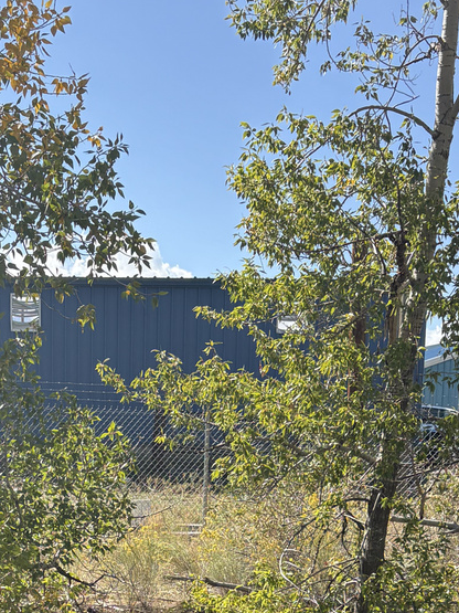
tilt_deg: -10.9
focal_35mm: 72
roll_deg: -0.2
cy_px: 683
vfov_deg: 25.0
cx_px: 119
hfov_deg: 20.3
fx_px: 1273
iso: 64
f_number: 1.6
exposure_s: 1/2012
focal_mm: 5.96
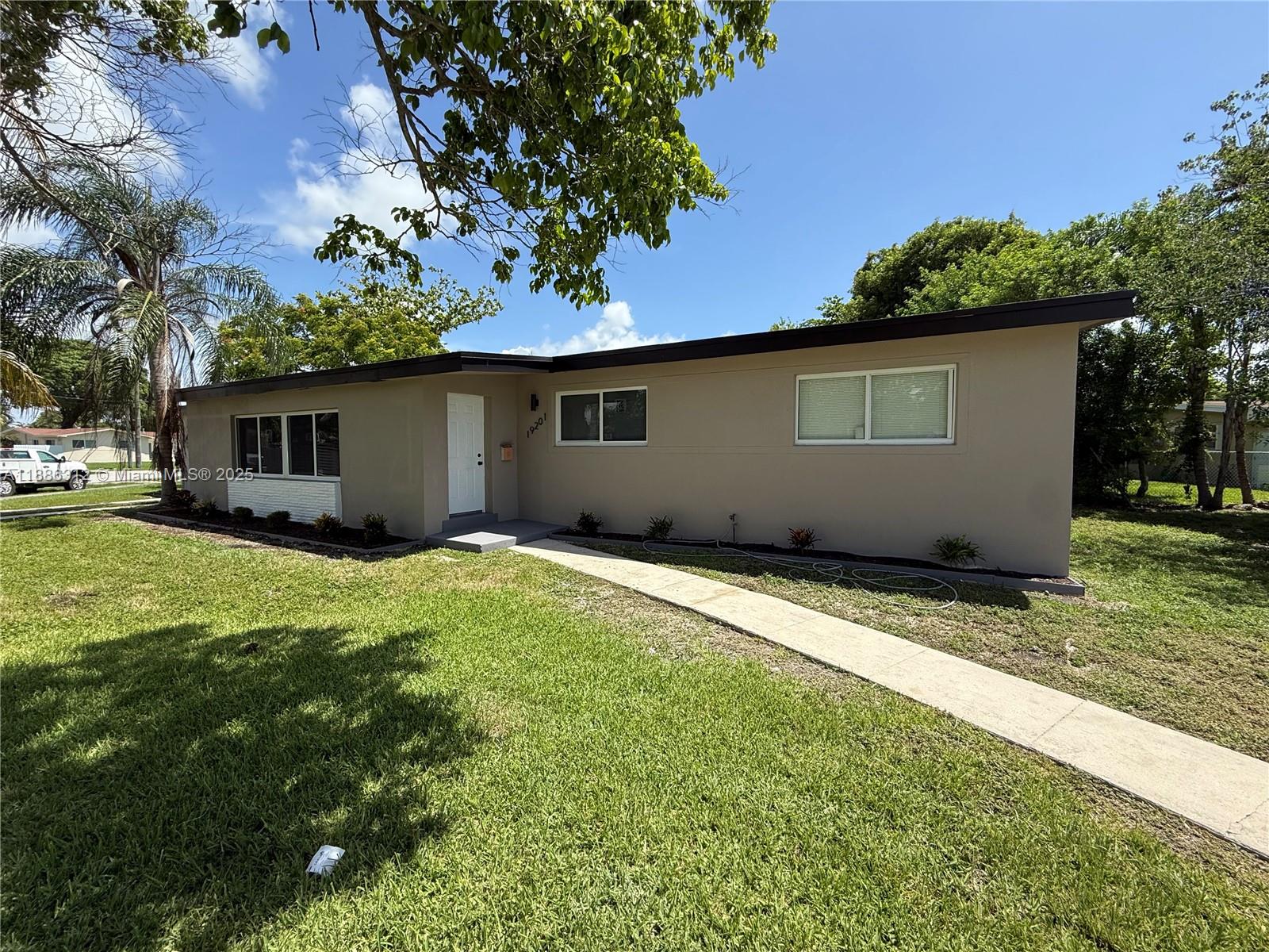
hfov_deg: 102.1
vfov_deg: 85.7
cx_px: 634
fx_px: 513
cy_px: 476
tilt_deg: -3.2
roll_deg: -0.6
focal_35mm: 14
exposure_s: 1/1431
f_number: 2.2
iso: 50
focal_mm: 2.22
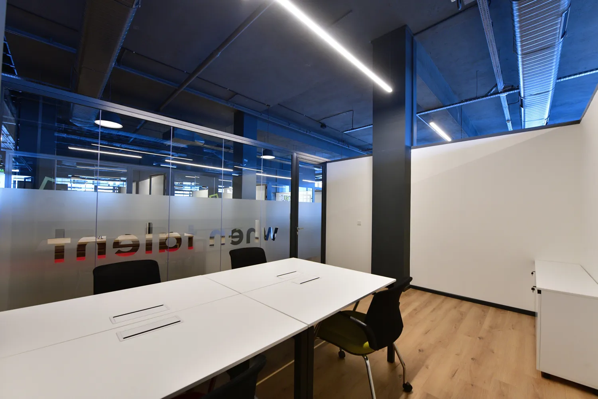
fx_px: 233
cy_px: 200
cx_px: 299
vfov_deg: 81.2
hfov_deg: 104.3
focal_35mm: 14
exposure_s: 1/25
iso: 1000
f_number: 8
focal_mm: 14
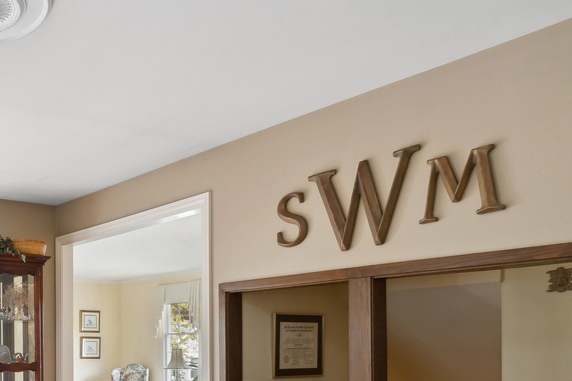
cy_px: 361
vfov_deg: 33.5
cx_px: 7
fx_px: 588
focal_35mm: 37
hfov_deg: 44.6
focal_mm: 12
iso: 320
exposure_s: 1/1.25
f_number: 8
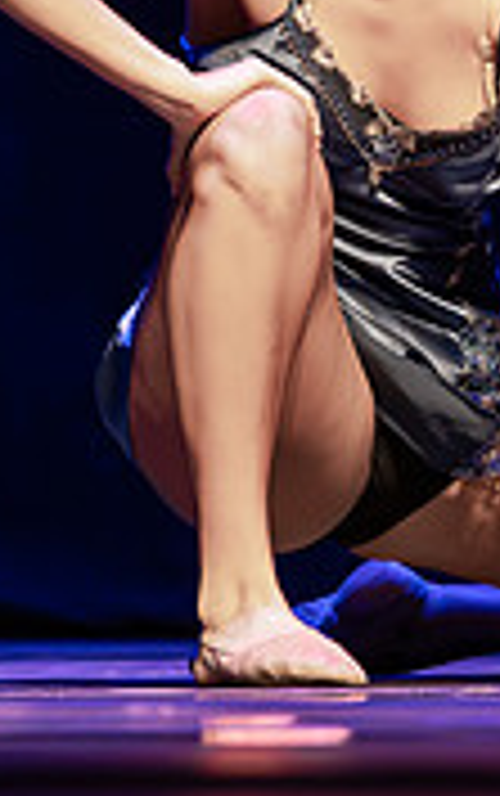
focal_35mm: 701
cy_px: -23
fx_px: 15247
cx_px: 502
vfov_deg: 3.0
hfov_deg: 1.9
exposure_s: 1/800
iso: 5000
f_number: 2.8
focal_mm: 150
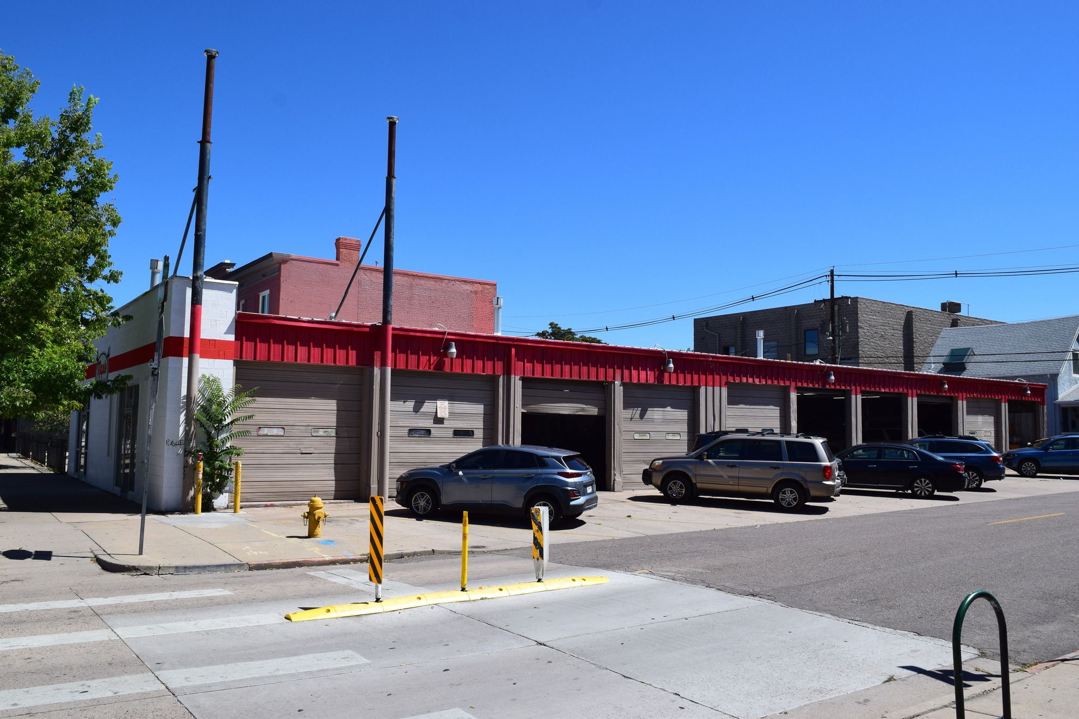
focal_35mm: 30
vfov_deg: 43.6
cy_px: 360
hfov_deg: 61.9
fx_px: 899
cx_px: 540
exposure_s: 1/500
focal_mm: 20
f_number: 11
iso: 280
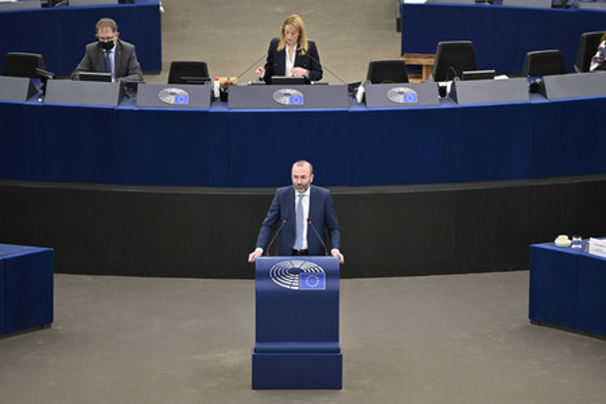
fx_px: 3366
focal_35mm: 200
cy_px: 202
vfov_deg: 6.9
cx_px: 303
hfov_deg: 10.3
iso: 1000
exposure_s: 1/320
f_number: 2.8
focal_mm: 200
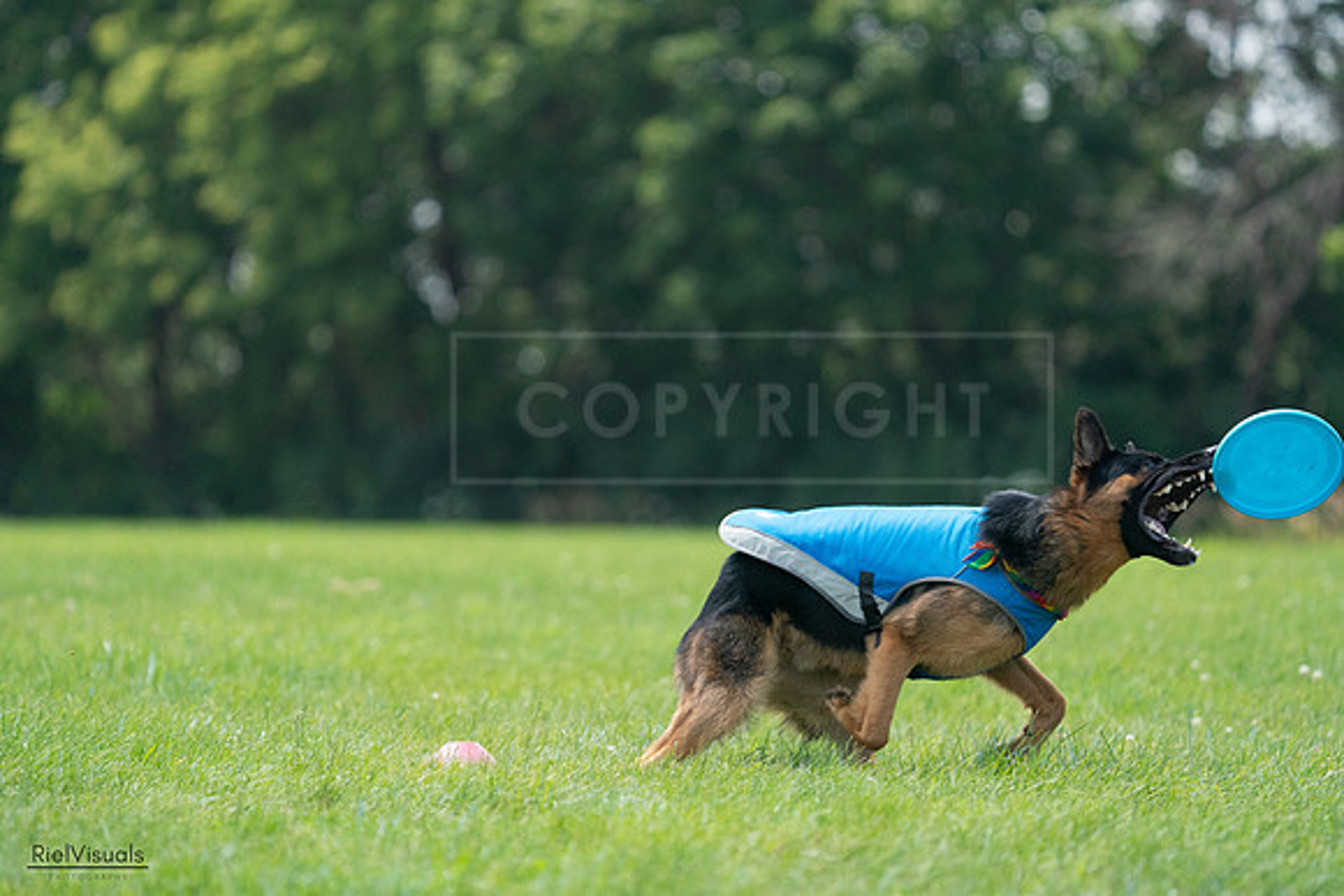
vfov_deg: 4.0
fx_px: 12733
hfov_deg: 6.0
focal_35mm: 341
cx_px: 672
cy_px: 448
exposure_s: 1/4000
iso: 2500
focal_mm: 341
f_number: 6.3
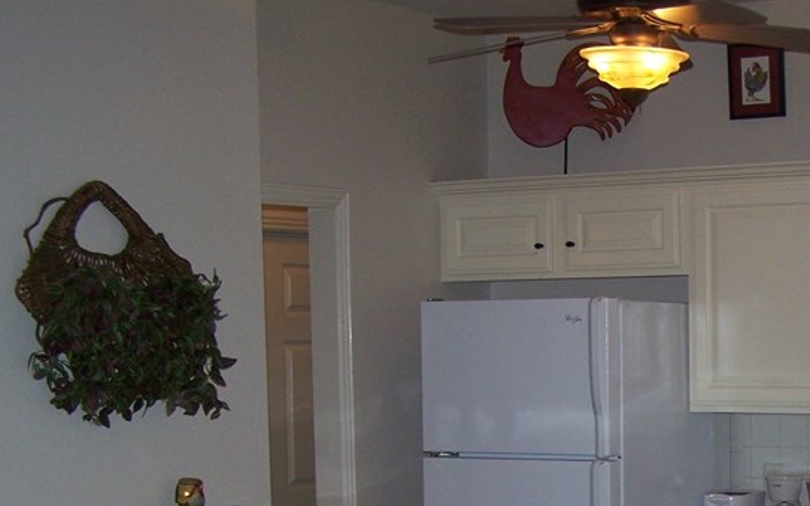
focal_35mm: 86
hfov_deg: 23.4
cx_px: 737
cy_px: 566
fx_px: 1898
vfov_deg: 14.8
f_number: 2.9
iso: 80
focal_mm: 7.1
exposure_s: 1/60
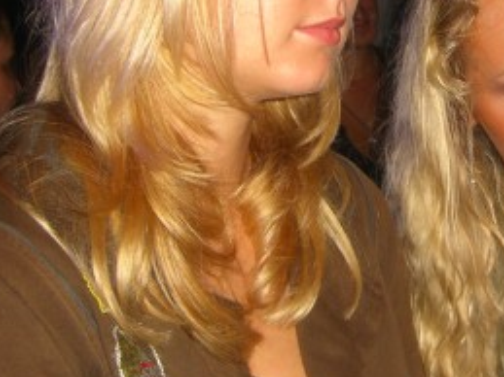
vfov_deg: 16.6
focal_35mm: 88
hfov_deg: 21.7
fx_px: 1281
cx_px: 459
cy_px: 62
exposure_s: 1/60
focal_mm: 7.9
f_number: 2.8
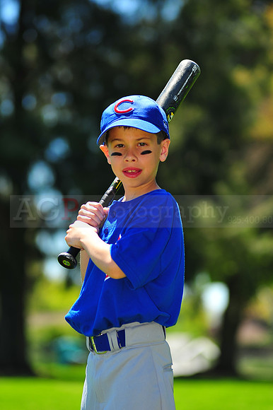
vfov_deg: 11.4
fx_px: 2050
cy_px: 205
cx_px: 136
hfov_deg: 7.6
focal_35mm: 180
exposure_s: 1/640
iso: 200
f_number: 5
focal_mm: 180
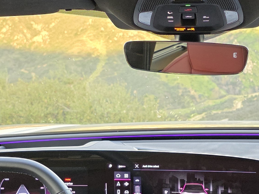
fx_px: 613
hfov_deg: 23.6
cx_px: 194
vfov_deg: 17.8
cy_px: 167
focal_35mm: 82
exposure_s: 1/120
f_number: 1.7
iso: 250
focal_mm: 6.3
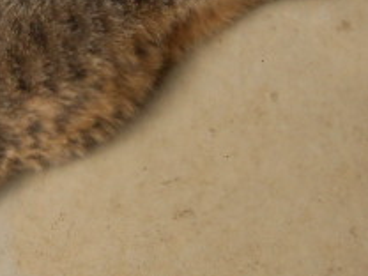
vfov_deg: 9.6
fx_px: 1605
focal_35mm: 151
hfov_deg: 12.7
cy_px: -94
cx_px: -92
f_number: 4.8
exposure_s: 1/250
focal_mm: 8.8
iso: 125
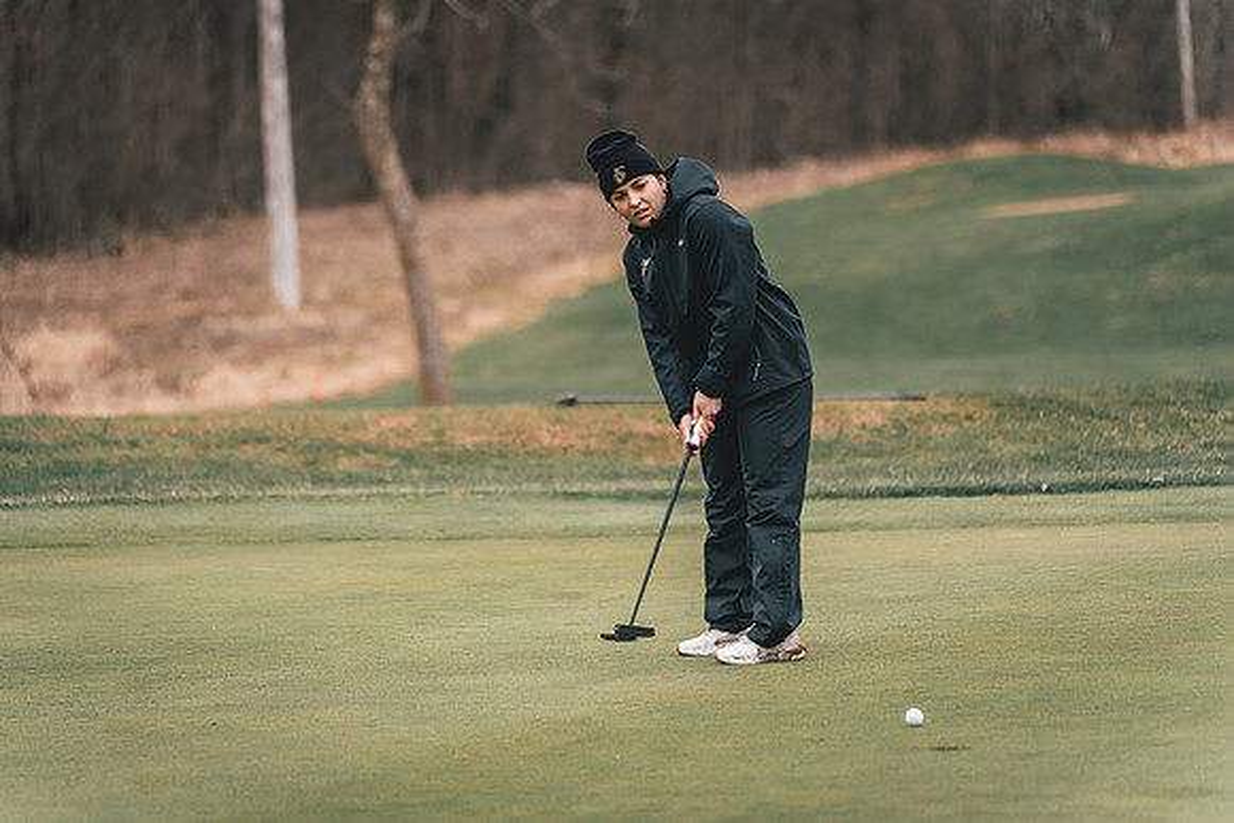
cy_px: 384
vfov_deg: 8.3
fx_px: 5678
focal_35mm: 166
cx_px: 563
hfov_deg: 12.4
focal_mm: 150
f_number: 2.8
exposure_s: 1/4000
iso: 640
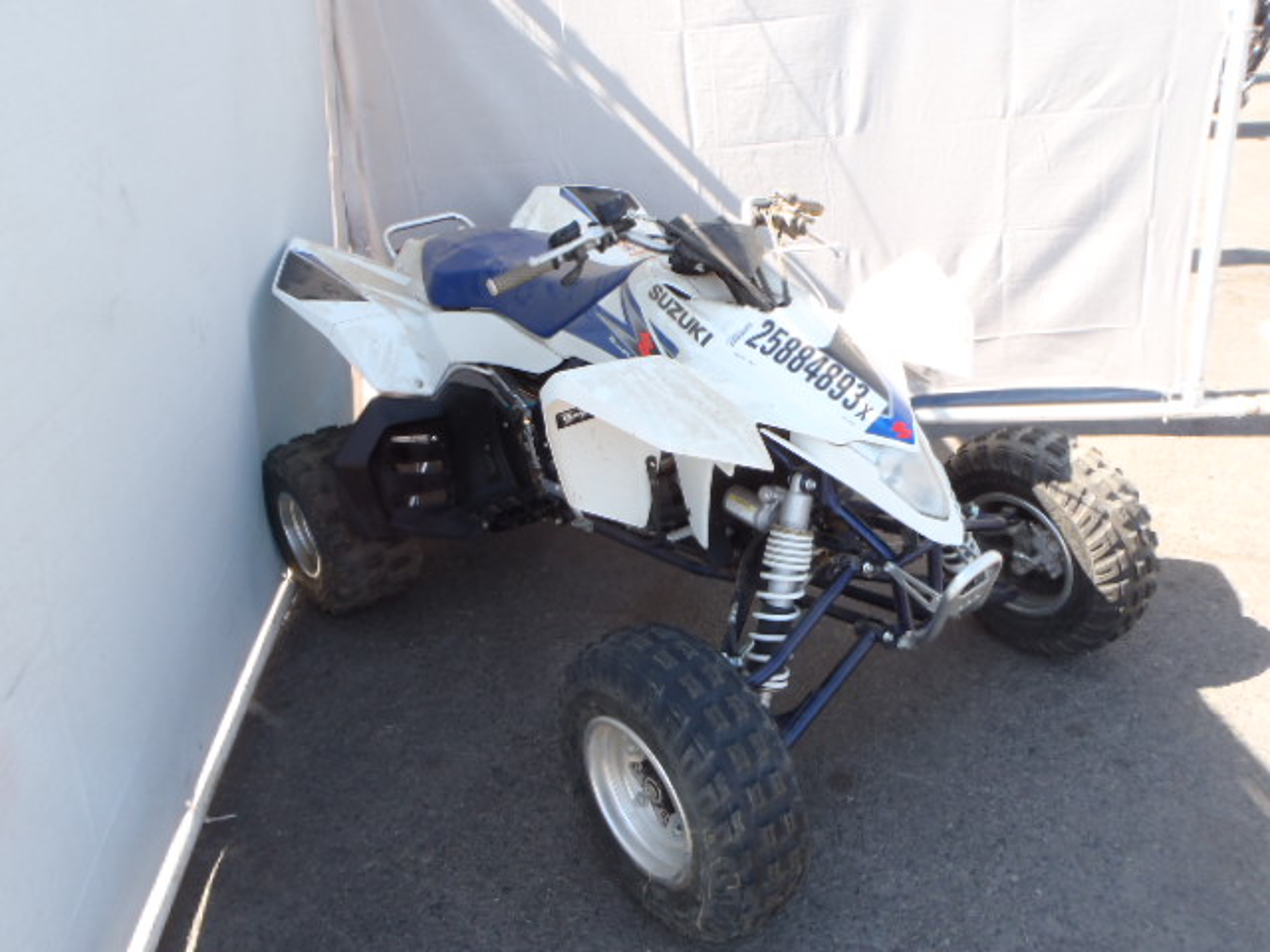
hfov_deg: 63.4
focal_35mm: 28
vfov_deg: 49.7
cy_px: 476
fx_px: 1027
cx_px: 635
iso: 80
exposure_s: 1/125
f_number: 4.5
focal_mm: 5
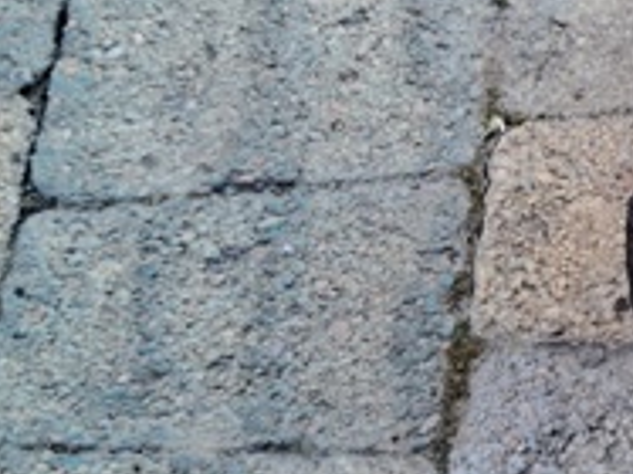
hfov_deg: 19.1
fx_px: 1626
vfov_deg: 16.6
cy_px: 245
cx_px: 968
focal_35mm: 89
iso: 40
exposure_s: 1/60
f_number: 1.8
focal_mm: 3.98
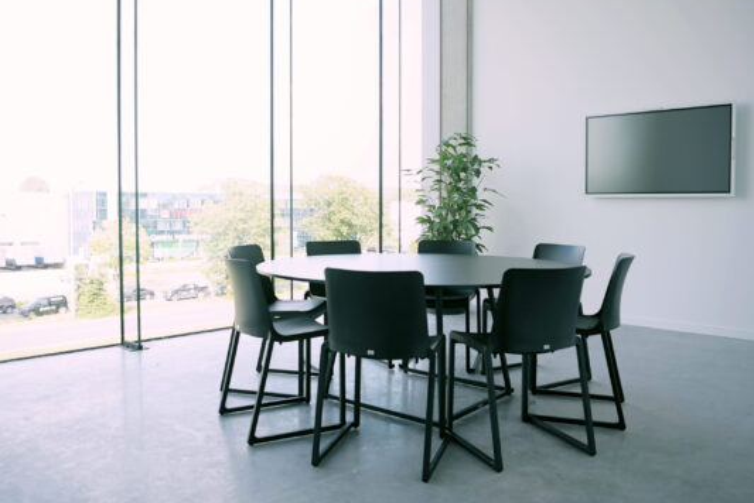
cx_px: 368
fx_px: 566
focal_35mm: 27
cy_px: 223
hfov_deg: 67.3
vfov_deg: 47.9
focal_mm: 24
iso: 500
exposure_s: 1/1000
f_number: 2.8
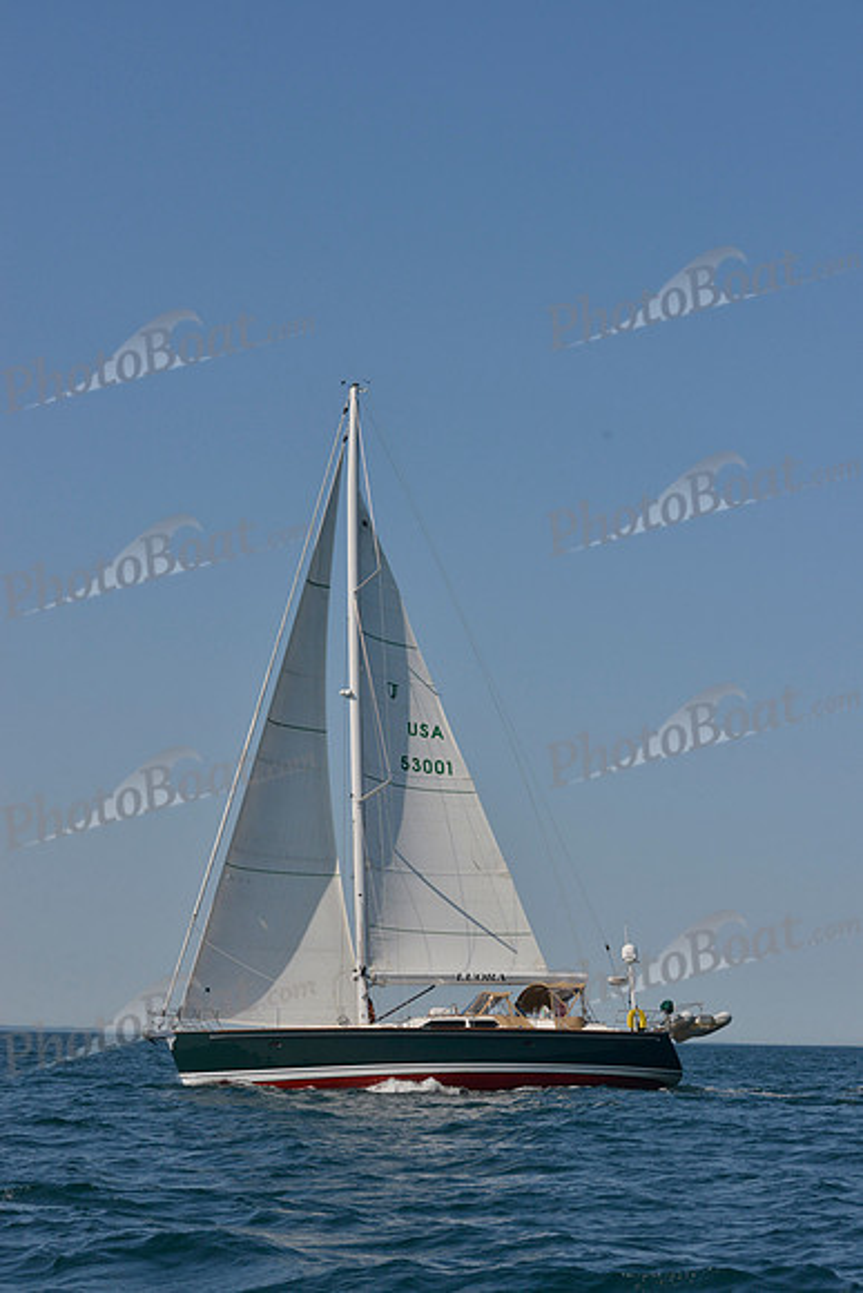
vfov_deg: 28.8
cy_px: 646
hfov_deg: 19.5
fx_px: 2515
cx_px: 432
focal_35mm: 70
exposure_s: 1/800
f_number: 10
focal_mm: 70
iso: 400
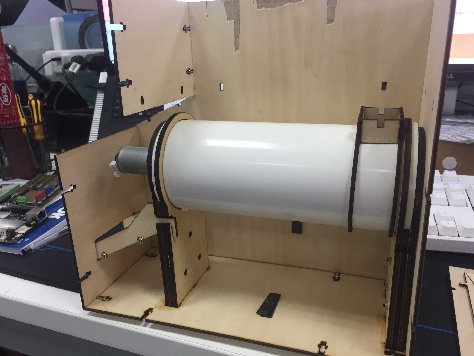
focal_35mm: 29
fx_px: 397
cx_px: 237
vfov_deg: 48.2
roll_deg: +1.9
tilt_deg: -17.6
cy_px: 178
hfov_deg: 61.7
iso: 100
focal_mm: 4.15
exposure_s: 1/33
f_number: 2.2
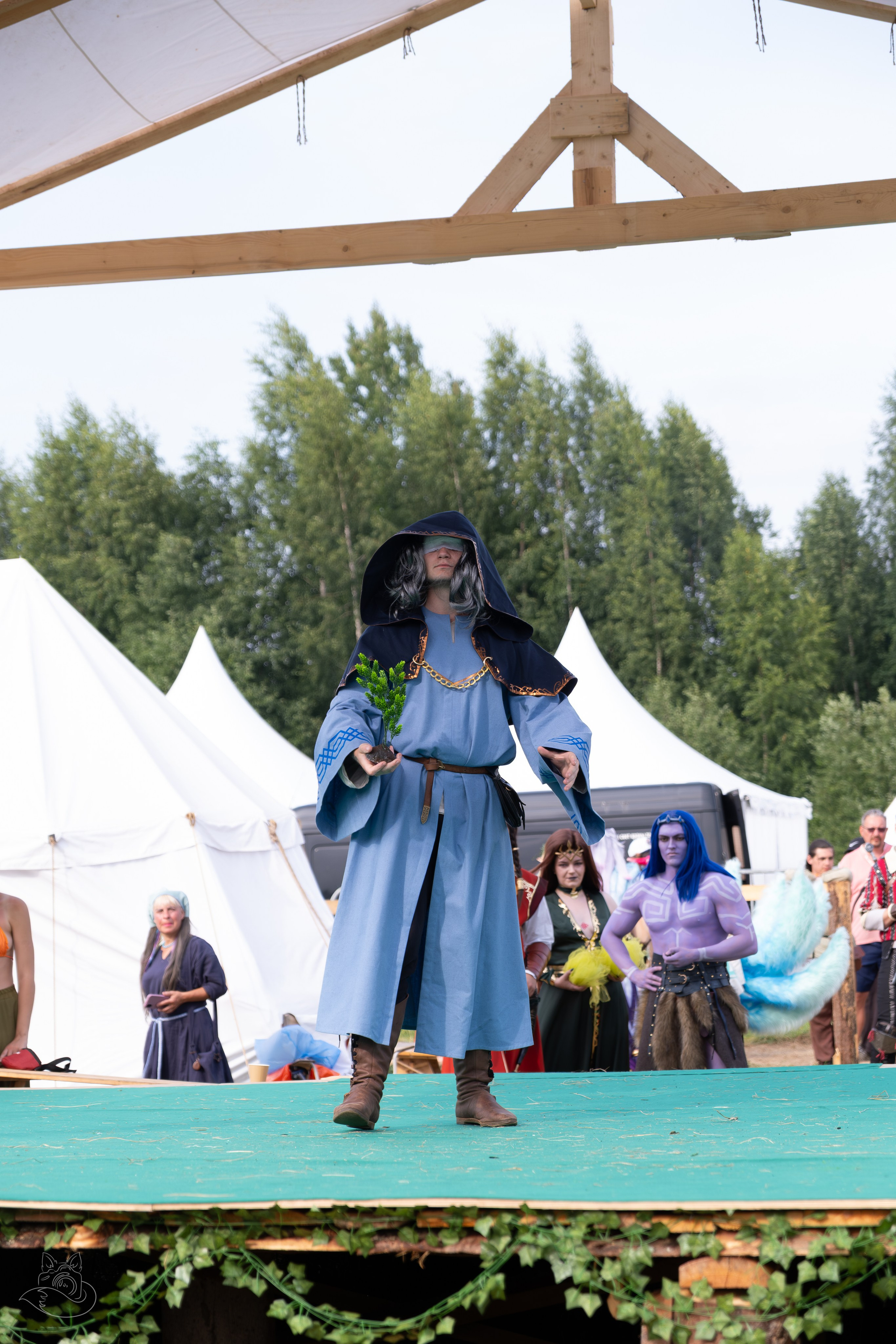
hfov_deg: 16.5
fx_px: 3098
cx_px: 448
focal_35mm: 83
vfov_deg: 24.5
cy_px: 672
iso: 250
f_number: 3.6
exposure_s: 1/800
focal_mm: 55
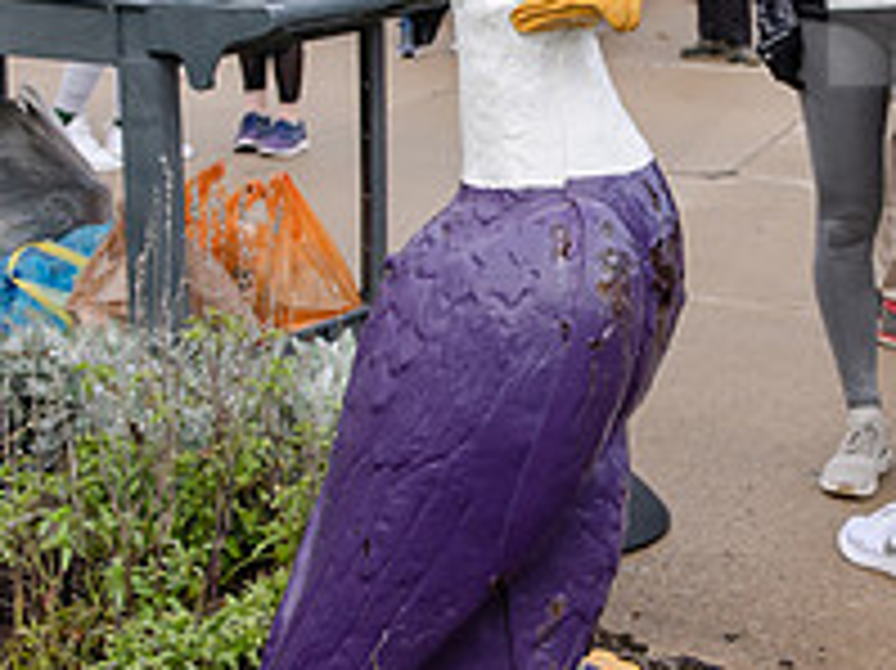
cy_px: 254
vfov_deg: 16.9
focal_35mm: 87
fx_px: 2251
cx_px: 693
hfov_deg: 22.3
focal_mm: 31
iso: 400
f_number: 5
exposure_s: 1/320
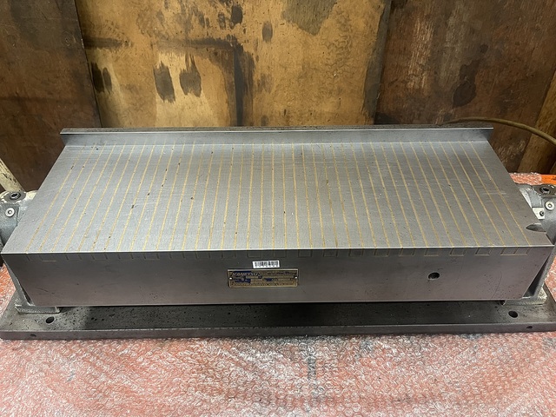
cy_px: 208
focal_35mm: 26
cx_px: 278
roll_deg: +1.3
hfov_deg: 67.3
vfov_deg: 53.1
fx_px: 418
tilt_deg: -43.8
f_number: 1.6
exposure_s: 1/60
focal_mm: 5.1
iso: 200
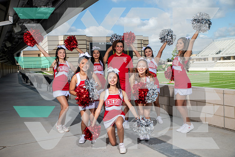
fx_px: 235
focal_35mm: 36
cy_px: 78
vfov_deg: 36.9
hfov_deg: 53.1
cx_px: 118
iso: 100
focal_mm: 36
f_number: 7.1
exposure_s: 1/320
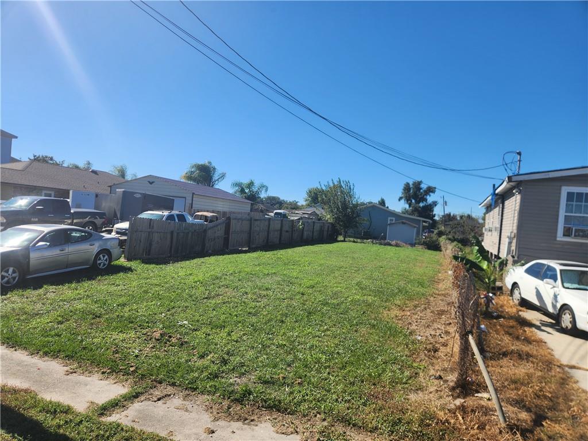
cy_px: 220
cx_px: 294
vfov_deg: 58.9
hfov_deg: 73.9
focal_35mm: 23
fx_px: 391
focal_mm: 5.4
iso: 20
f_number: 1.8
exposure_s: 1/1677
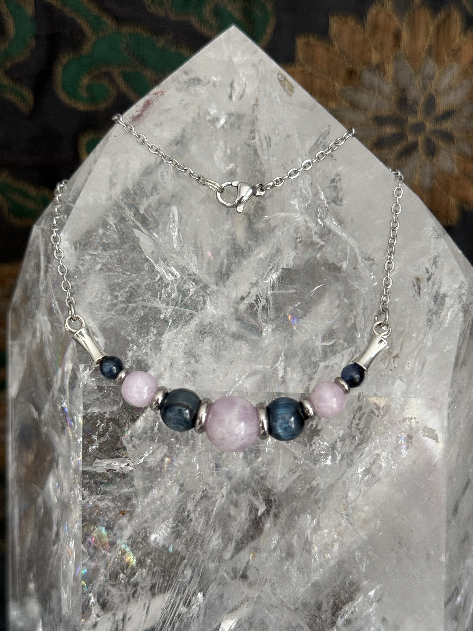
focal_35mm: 48
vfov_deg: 39.7
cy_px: 316
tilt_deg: -10.1
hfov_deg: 30.3
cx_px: 236
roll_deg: -0.4
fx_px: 875
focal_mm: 6.76
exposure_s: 1/60
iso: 160
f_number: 1.78
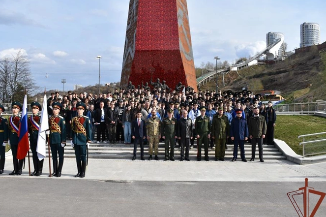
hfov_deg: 55.7
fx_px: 308
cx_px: 144
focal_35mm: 34
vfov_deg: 38.8
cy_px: 113
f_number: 7.1
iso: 400
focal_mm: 20
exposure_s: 1/1600
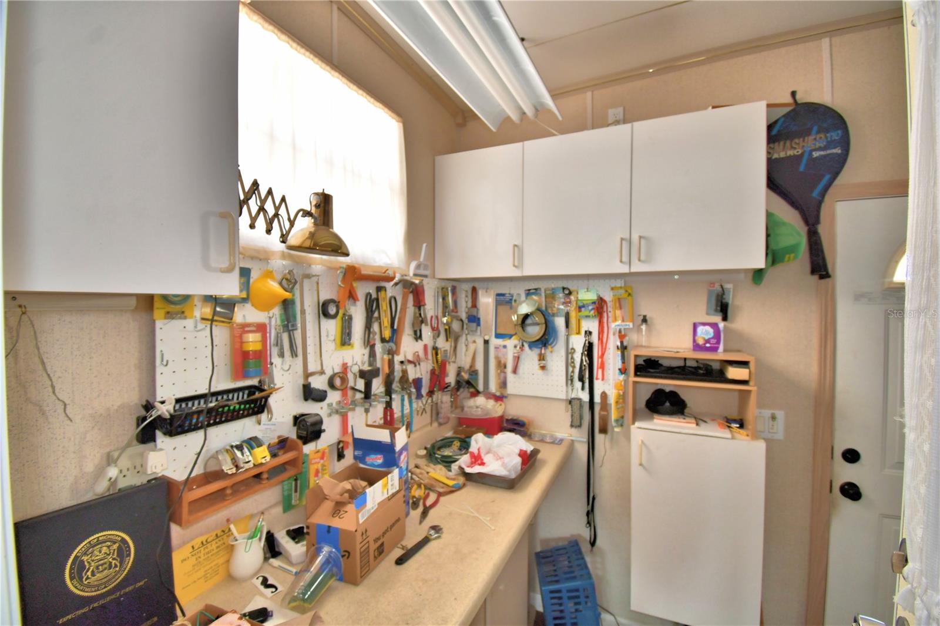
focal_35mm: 15
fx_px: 392
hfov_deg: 100.4
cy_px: 313
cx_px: 470
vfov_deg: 77.3
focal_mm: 10
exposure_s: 1/50
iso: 200
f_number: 4.5
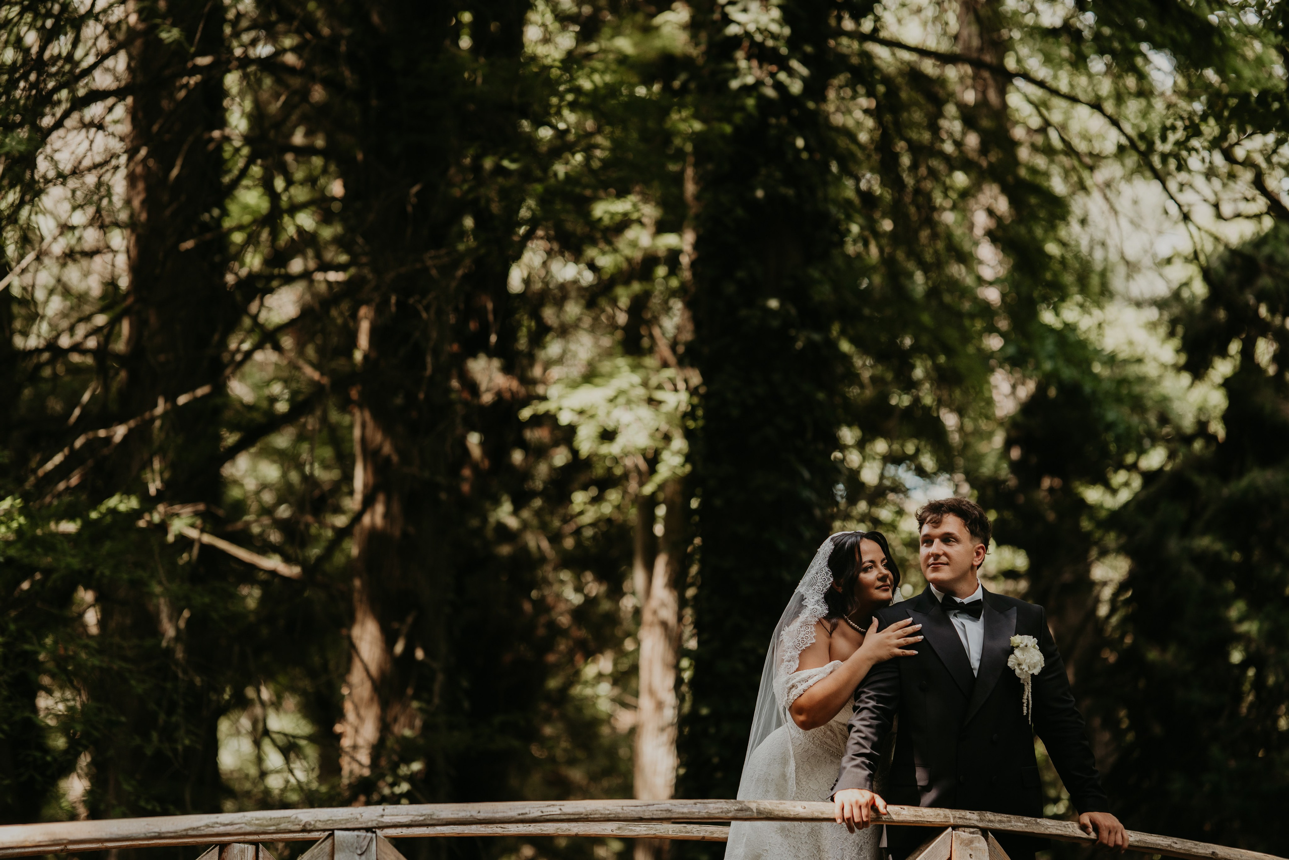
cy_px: 430
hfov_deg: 23.9
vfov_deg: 16.1
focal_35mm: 85
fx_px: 3043
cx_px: 644
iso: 200
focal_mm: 85
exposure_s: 1/400
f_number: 1.8
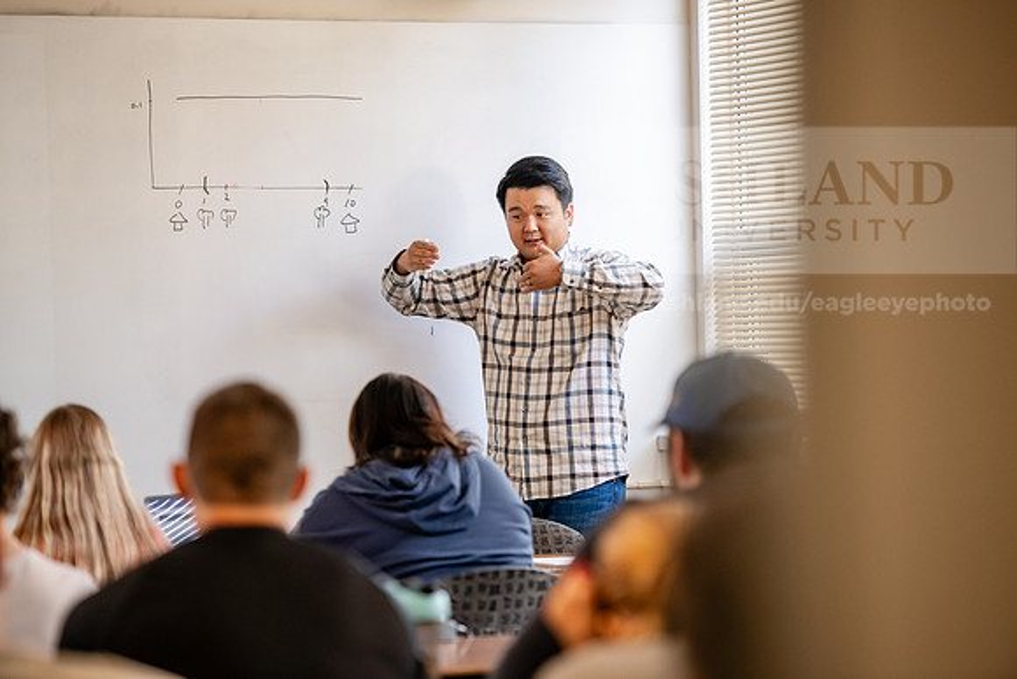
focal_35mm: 160
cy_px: 340
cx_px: 508
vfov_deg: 8.6
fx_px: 4521
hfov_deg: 12.8
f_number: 3.5
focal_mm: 160
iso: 1600
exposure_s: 1/200
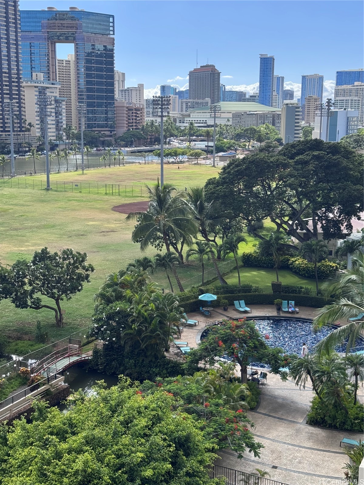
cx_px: 182
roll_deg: -0.5
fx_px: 673
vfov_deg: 39.7
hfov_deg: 30.3
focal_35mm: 48
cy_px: 242
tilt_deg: -11.0
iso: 64
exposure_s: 1/2331
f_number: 1.78
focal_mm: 6.76
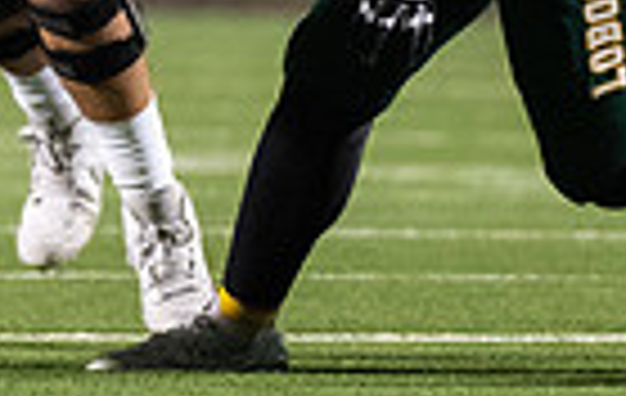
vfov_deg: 0.8
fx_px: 27825
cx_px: -479
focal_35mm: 1625
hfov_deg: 1.3
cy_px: -96
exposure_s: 1/1250
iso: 4000
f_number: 2.8
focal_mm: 200
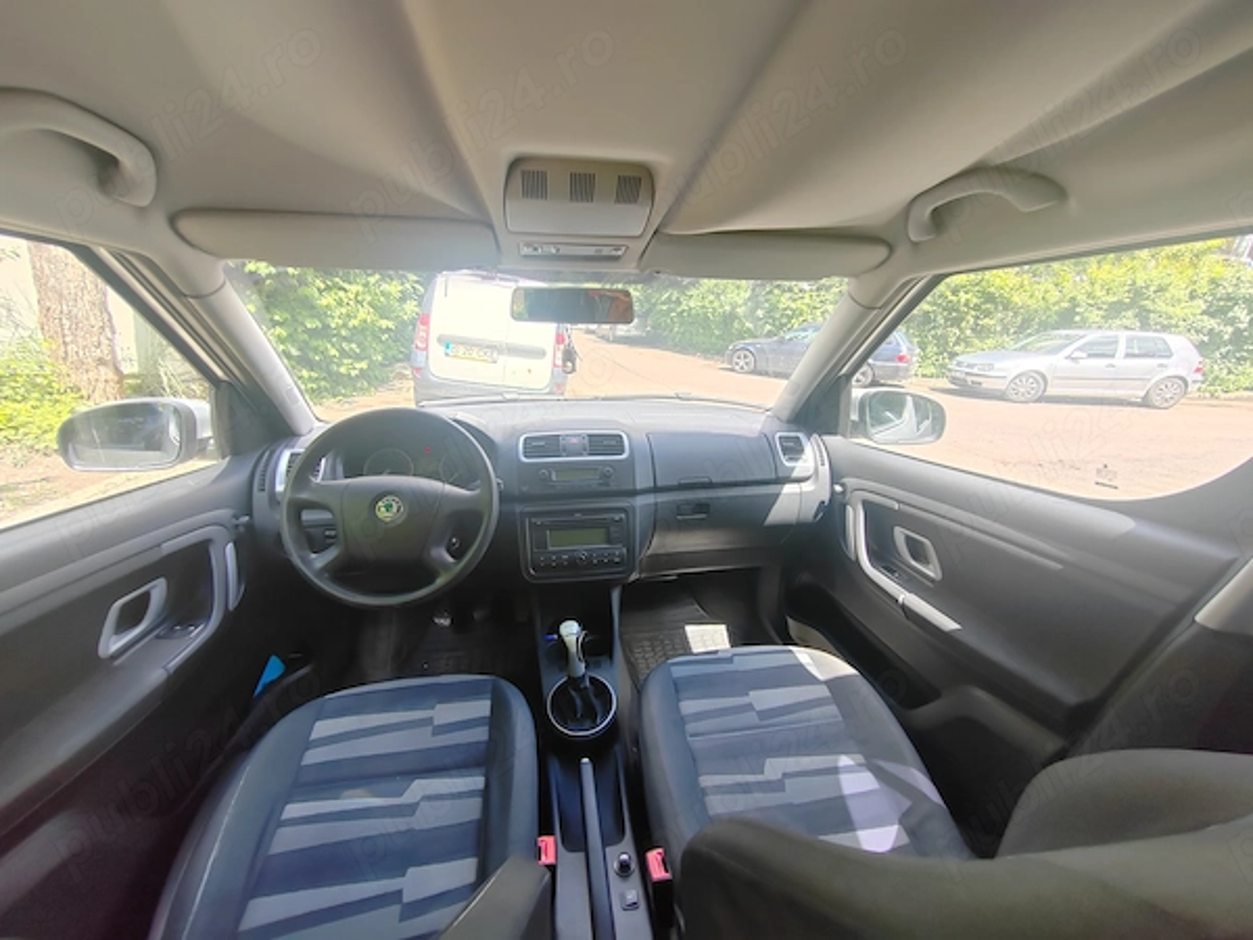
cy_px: 470
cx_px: 626
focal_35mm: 13
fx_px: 471
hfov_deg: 106.2
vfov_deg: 89.9
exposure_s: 1/120
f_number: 2.2
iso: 100
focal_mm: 2.16
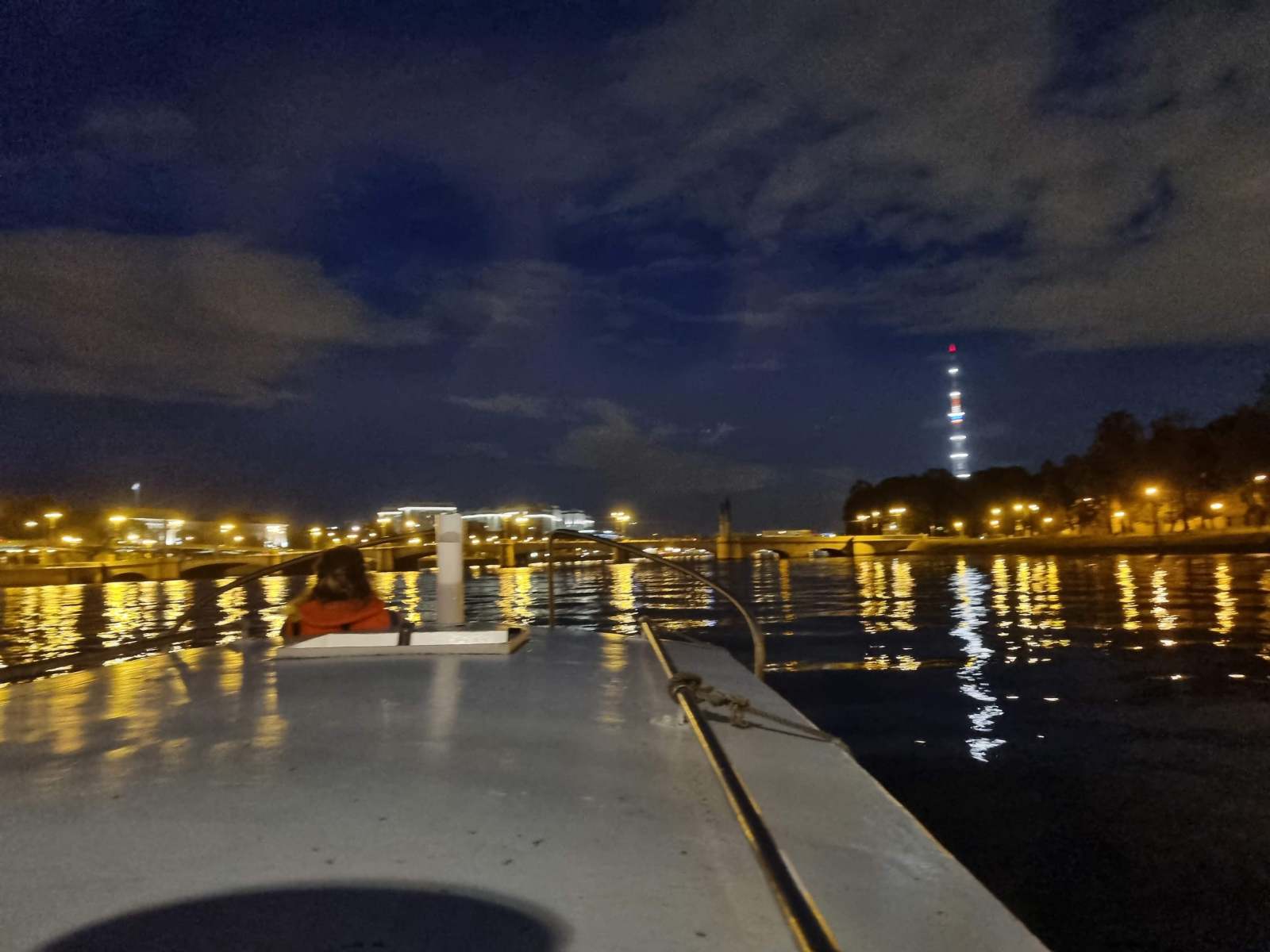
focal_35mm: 26
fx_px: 954
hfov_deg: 67.3
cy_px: 476
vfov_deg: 53.1
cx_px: 635
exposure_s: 1/25
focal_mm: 5.4
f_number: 1.8
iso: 1600
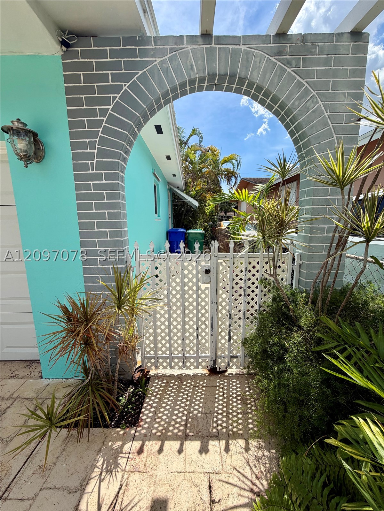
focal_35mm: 14
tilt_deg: -9.1
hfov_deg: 85.7
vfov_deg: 102.1
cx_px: 192
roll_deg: +2.1
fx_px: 207
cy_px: 256
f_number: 2.2
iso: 20
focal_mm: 2.22
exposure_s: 1/955
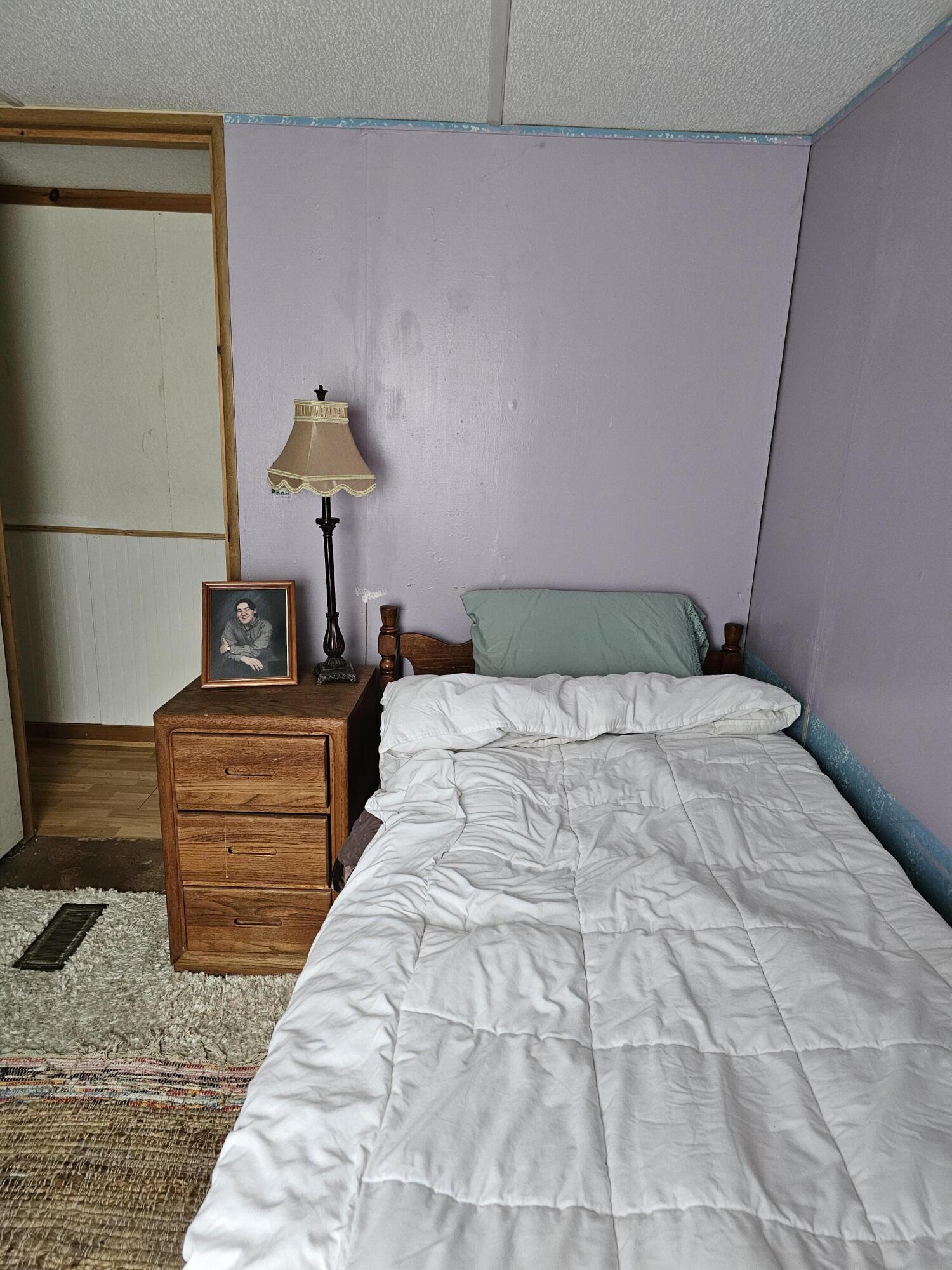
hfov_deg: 58.9
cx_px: 476
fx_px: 843
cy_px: 635
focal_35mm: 23
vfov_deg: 73.9
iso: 640
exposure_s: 1/60
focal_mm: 6.3
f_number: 1.7
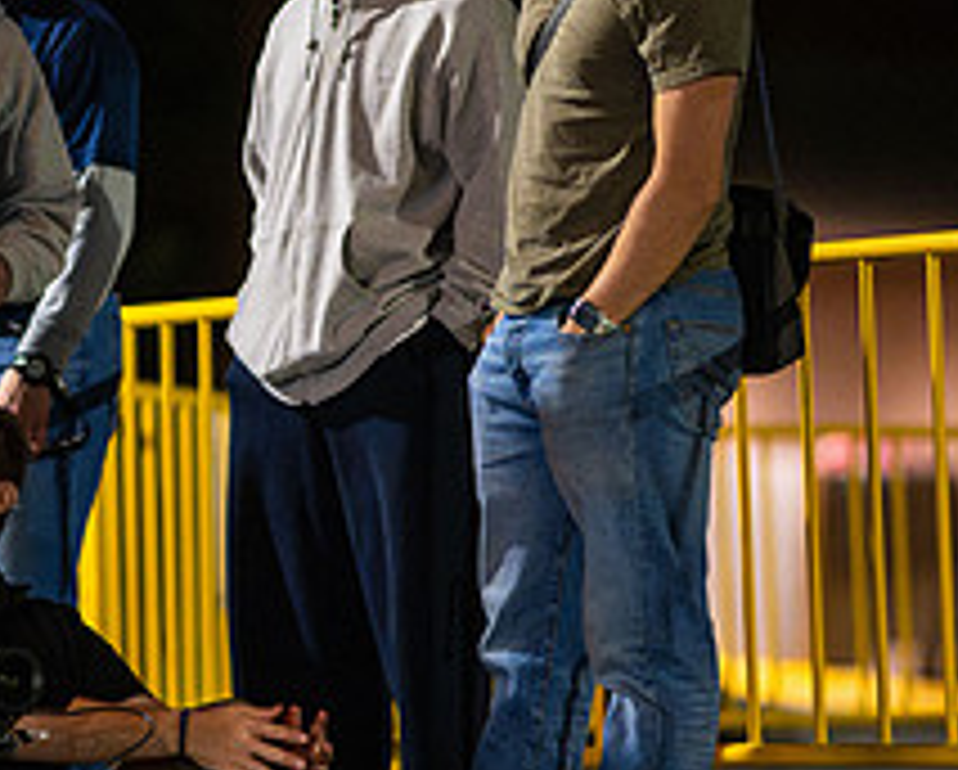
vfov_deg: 5.8
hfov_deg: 7.2
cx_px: -45
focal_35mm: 268
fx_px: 7609
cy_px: 218
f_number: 1.4
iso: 2000
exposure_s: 1/400
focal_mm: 105
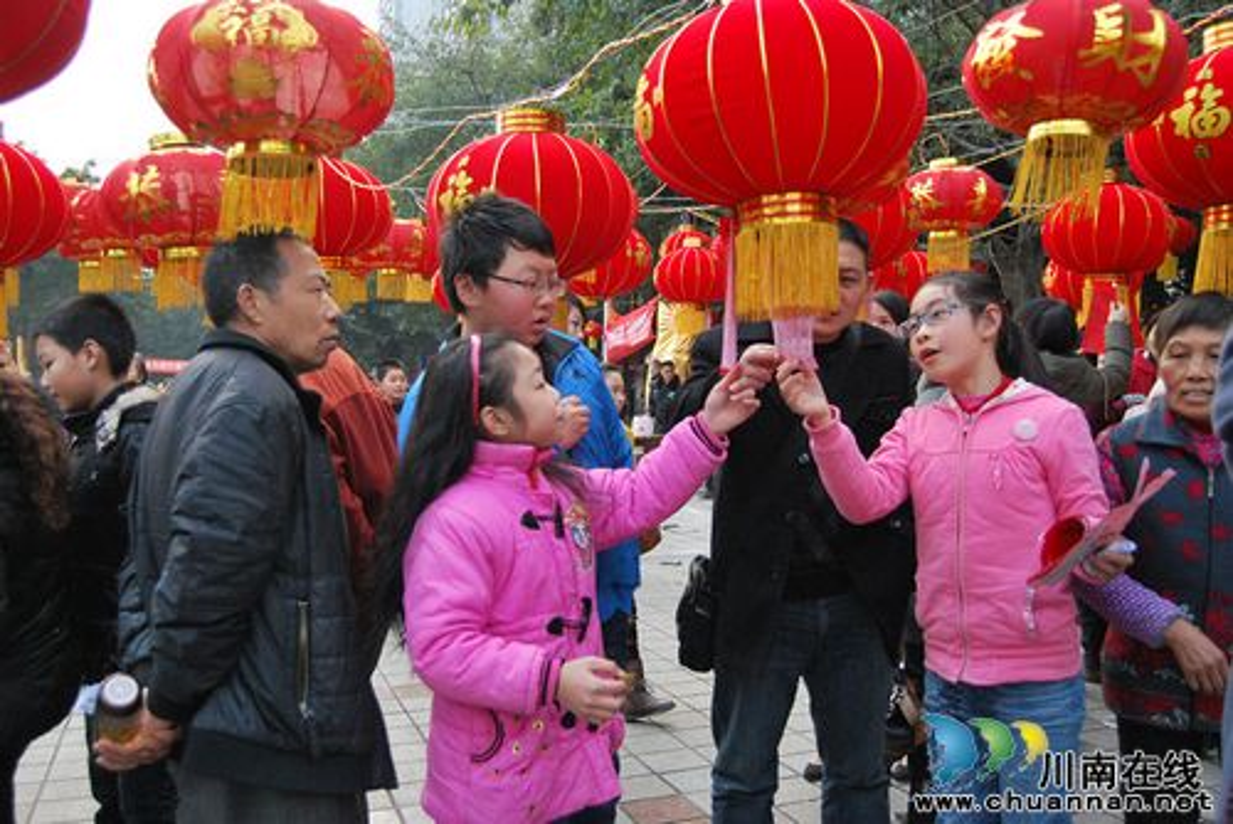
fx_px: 1182
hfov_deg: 55.1
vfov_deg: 38.4
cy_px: 412
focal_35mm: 34
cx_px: 616
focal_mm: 23
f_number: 3.8
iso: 800
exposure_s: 1/320
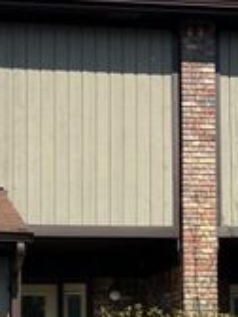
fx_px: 944
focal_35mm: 103
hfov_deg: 14.3
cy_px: 297
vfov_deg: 18.7
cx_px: 53
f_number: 1.5
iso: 50
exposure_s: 1/3571
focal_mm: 5.7
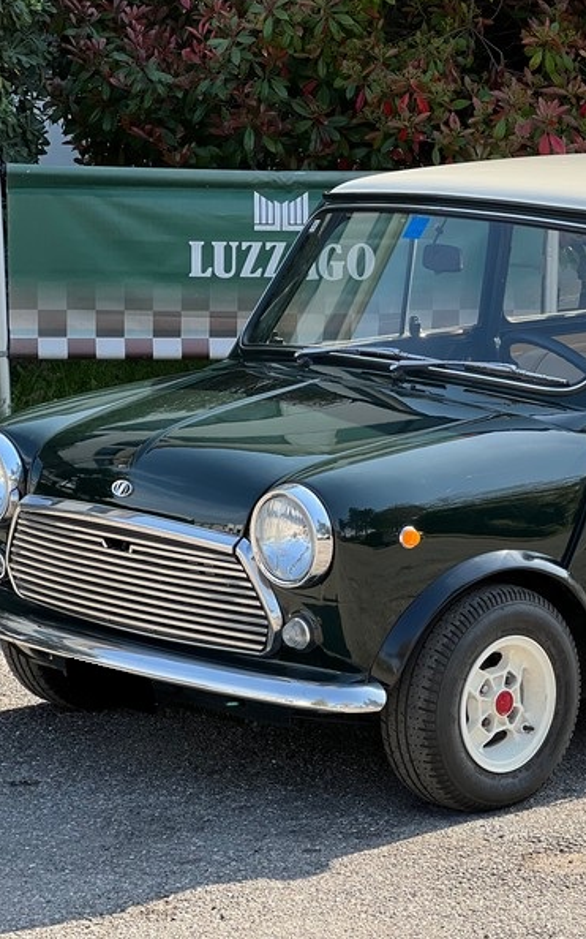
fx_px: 2812
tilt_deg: -7.4
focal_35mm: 110
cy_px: 468
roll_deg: -0.7
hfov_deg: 11.8
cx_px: 524
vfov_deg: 18.9
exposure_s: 1/217
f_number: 2.8
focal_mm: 9
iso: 25
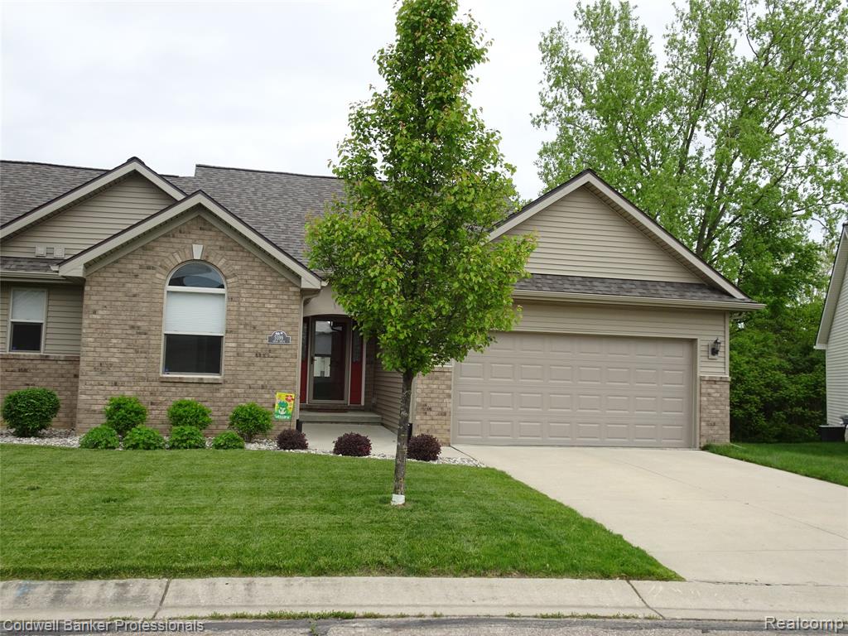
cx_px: 424
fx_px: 784
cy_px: 318
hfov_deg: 56.8
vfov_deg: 44.2
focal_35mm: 32
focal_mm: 5.43
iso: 80
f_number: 4
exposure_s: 1/400
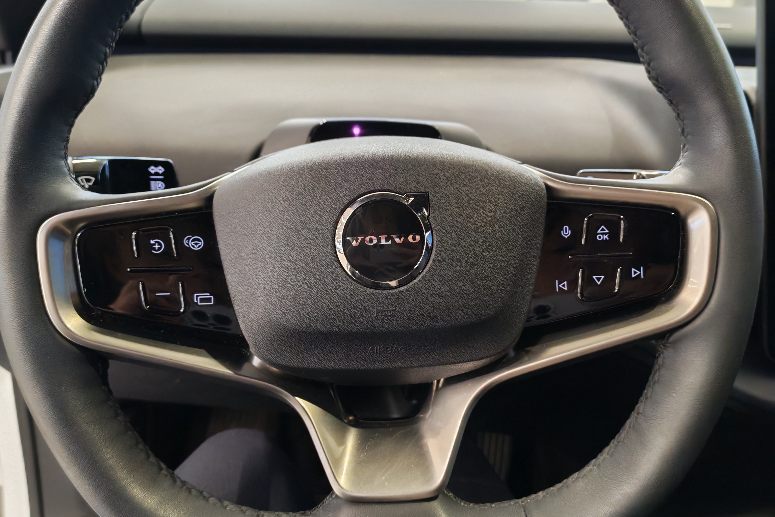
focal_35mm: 36
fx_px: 775
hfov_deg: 53.1
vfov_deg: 36.9
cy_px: 248
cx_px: 381
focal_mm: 6.12
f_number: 1.9
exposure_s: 1/100
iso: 1000
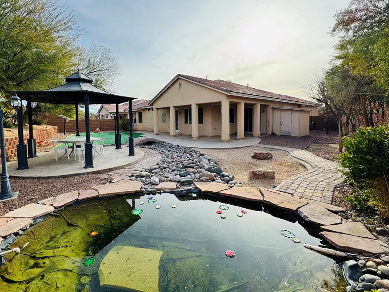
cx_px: 174
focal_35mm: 16
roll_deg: +1.1
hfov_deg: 94.1
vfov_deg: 77.8
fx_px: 180
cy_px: 128
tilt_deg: -3.0
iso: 50
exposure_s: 1/707
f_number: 2.2
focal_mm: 2.22
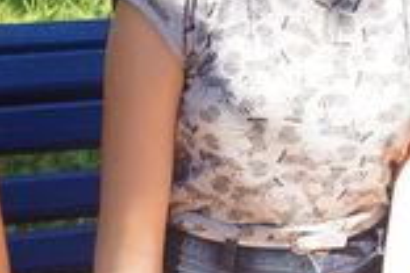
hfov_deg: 12.7
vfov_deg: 8.5
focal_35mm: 161
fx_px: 1833
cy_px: 35
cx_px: 71
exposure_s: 1/200
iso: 100
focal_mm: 24
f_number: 4
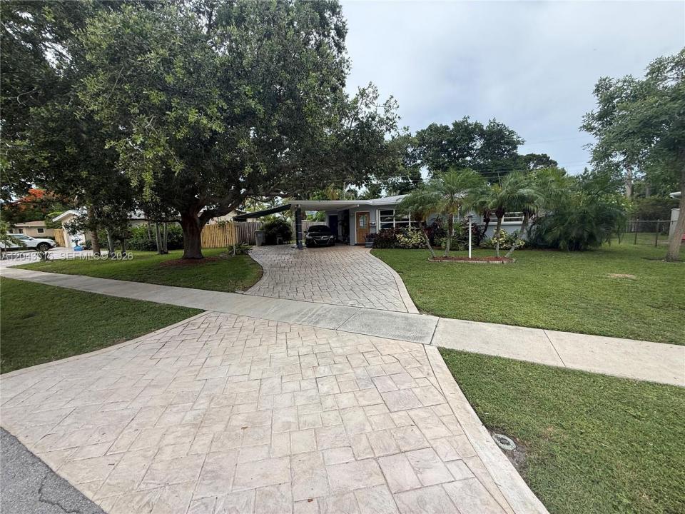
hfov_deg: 102.1
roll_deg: +1.3
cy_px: 257
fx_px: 277
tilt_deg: -6.0
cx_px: 342
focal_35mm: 14
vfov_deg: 85.7
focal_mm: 2.22
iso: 50
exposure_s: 1/820
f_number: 2.2
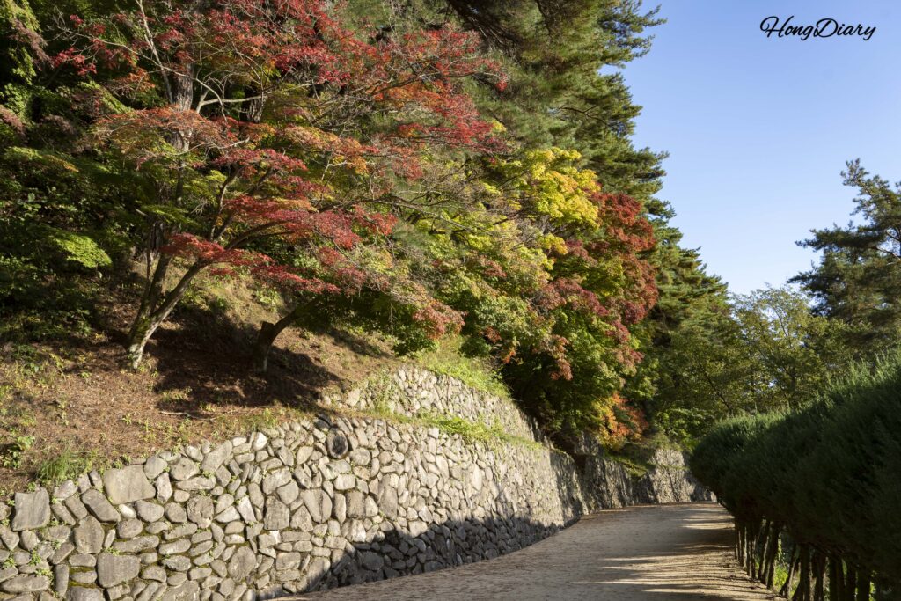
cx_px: 450
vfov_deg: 41.1
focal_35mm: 32
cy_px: 300
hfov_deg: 58.7
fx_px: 801
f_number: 7.1
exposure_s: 1/100
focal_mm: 32
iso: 100
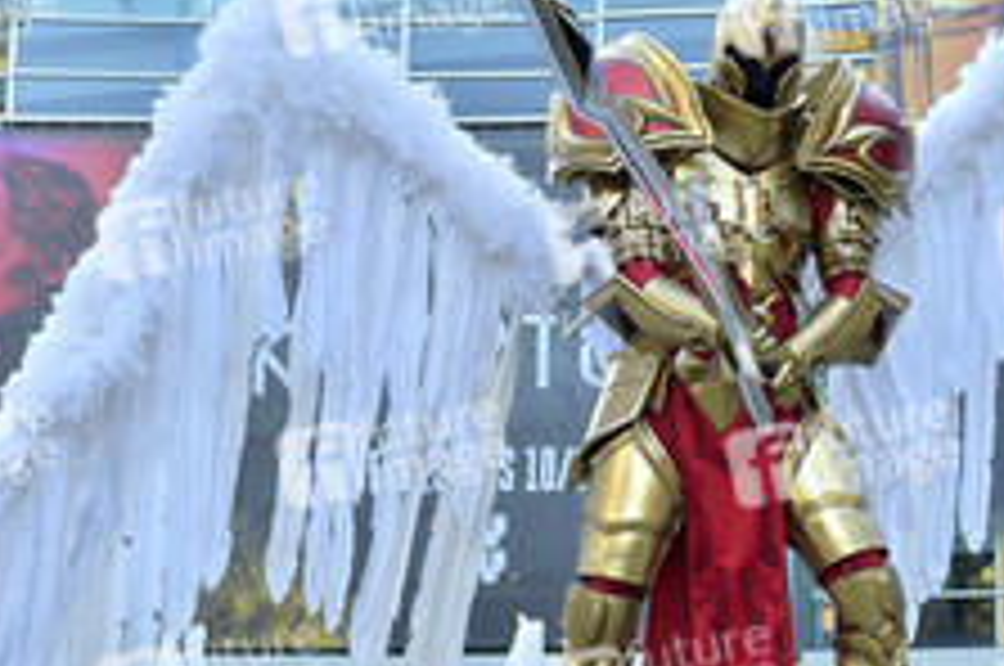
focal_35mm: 97
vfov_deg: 14.1
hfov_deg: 20.9
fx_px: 2701
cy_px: 342
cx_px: 720
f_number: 5
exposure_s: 1/250
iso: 250
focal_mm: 48
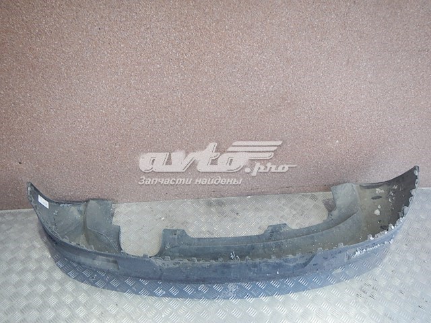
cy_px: 162
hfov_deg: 60.0
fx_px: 374
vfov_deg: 46.8
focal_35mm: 30
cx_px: 216
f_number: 3.9
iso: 250
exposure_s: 1/30
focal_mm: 5.5
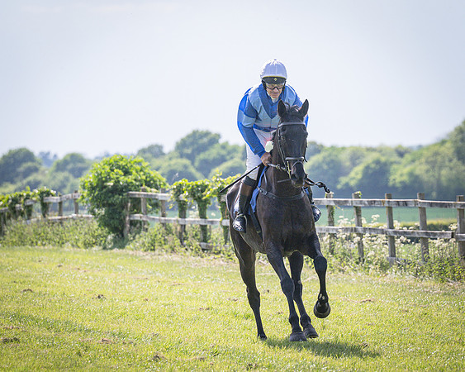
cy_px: 172
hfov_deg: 6.4
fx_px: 4139
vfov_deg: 5.1
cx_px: 263
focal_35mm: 301
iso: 400
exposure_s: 1/3200
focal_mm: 160
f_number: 4
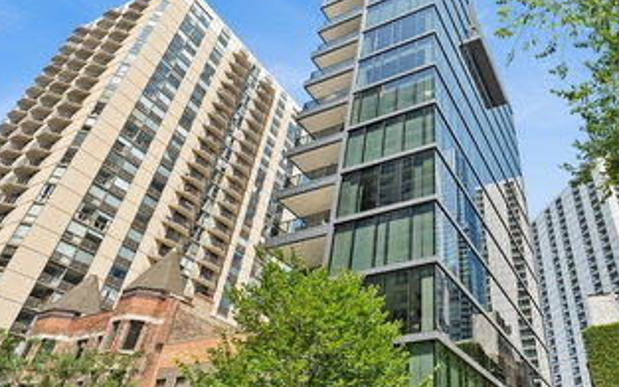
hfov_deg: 68.7
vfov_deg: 49.3
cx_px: 449
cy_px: 209
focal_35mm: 25
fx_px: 422
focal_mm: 16
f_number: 8
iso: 250
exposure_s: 1/400
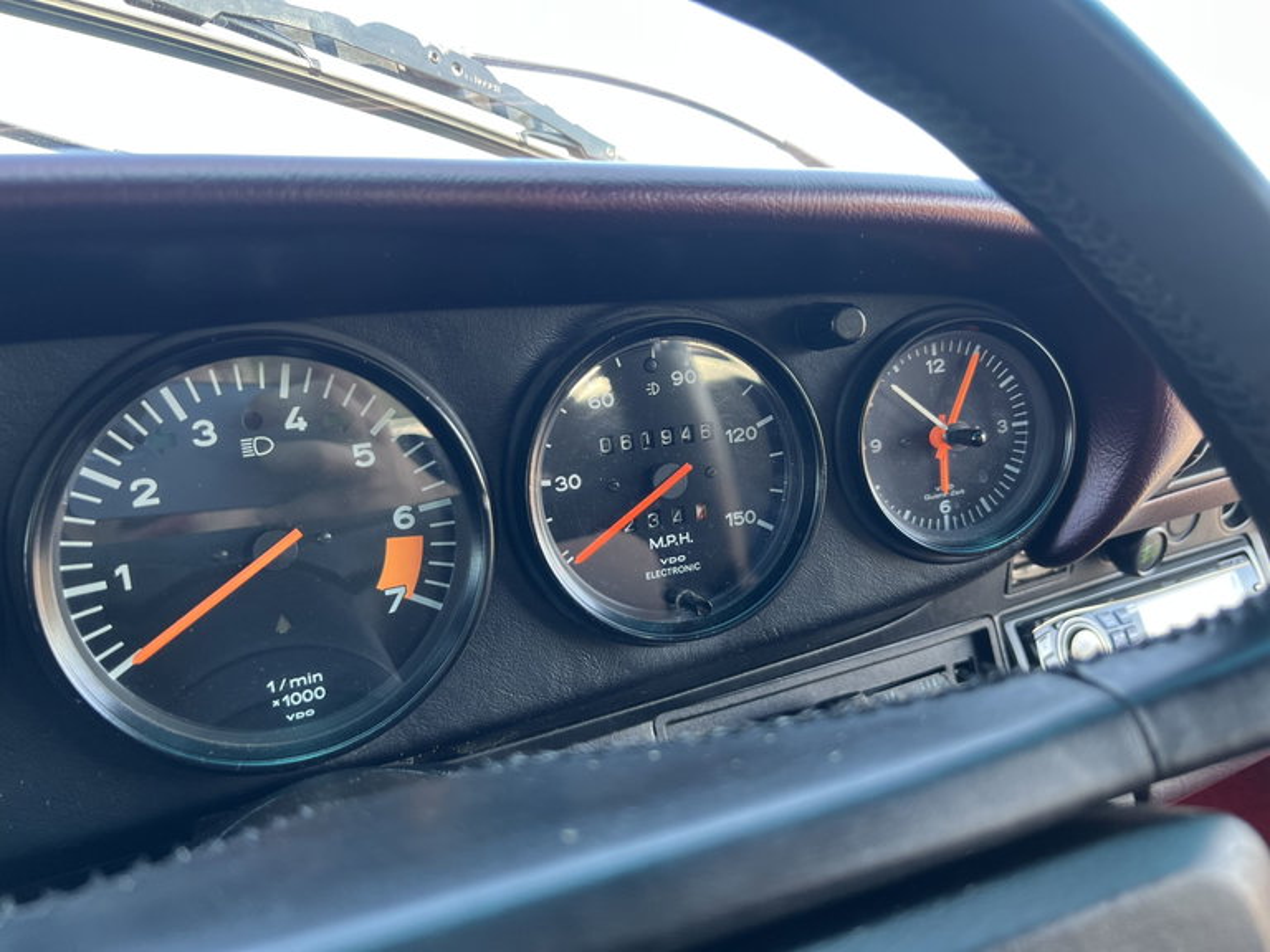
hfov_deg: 67.3
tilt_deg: -12.5
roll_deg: +4.1
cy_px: 476
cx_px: 635
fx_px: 954
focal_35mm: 26
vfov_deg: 53.1
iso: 80
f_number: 1.5
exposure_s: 1/121
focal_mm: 5.7
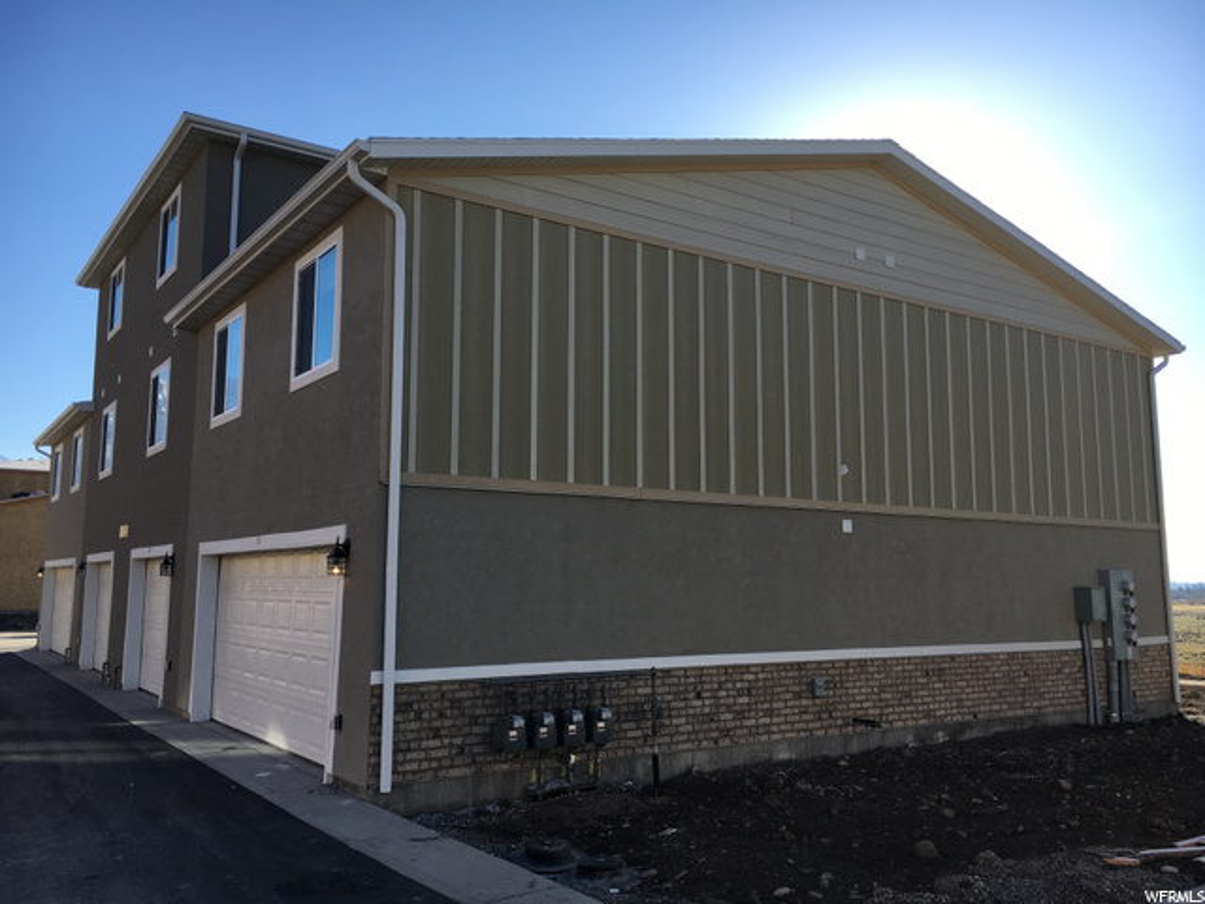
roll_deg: -0.4
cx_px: 602
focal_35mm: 29
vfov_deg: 48.2
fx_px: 1010
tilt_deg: +8.6
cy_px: 452
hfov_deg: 61.7
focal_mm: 4.15
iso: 25
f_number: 2.2
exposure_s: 1/1054
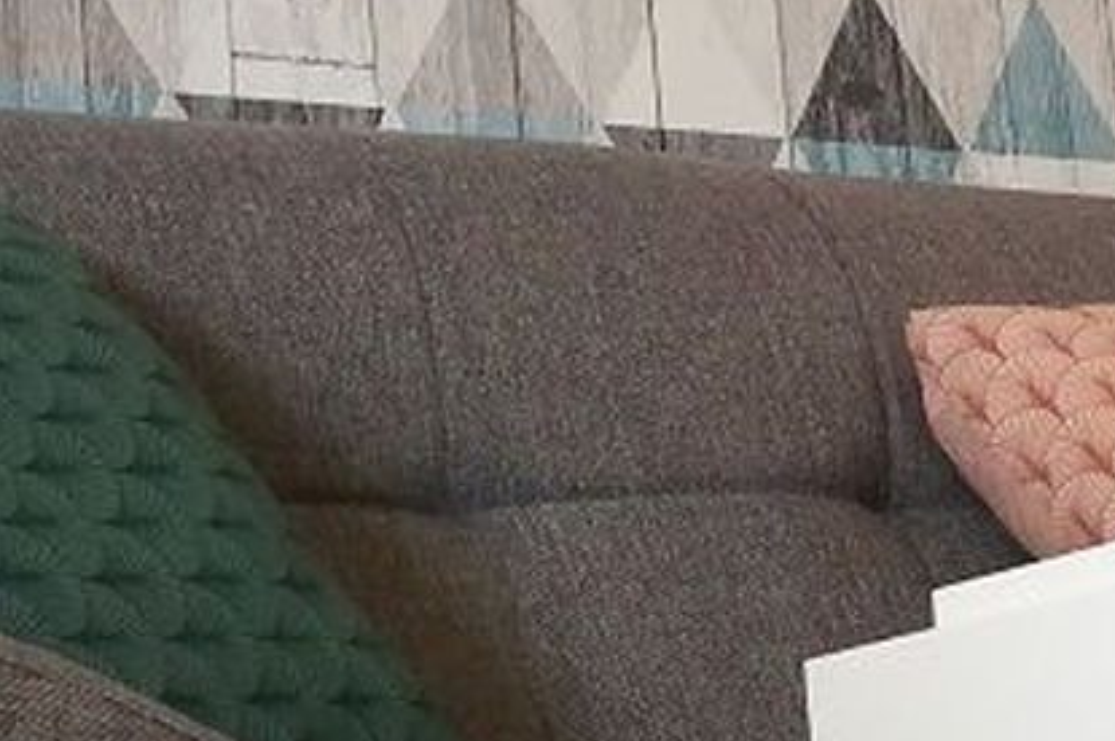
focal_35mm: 130
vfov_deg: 10.5
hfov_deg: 15.6
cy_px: 164
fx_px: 4023
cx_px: 940
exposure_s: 1/30
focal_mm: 3.95
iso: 200
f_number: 2.2
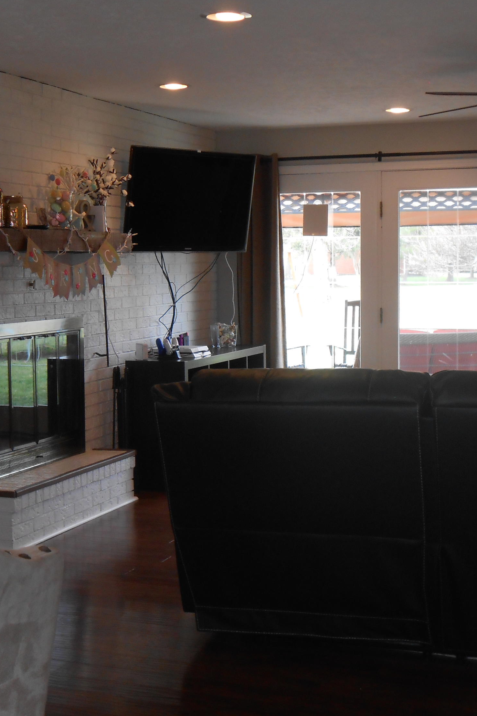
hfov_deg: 21.9
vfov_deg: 32.4
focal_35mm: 62
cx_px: 209
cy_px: 360
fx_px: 1232
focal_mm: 7.8
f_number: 4.5
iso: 200
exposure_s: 1/30
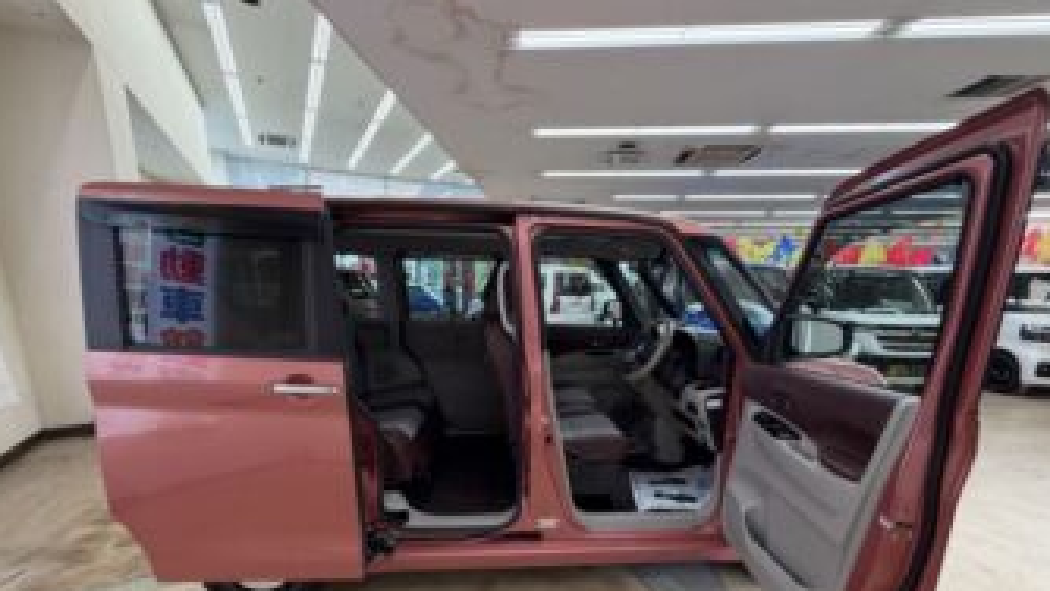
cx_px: 531
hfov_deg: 99.4
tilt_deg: -12.2
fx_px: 446
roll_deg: -0.4
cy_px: 382
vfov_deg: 65.7
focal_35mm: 16
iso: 160
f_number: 2.2
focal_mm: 2.22
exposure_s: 1/100
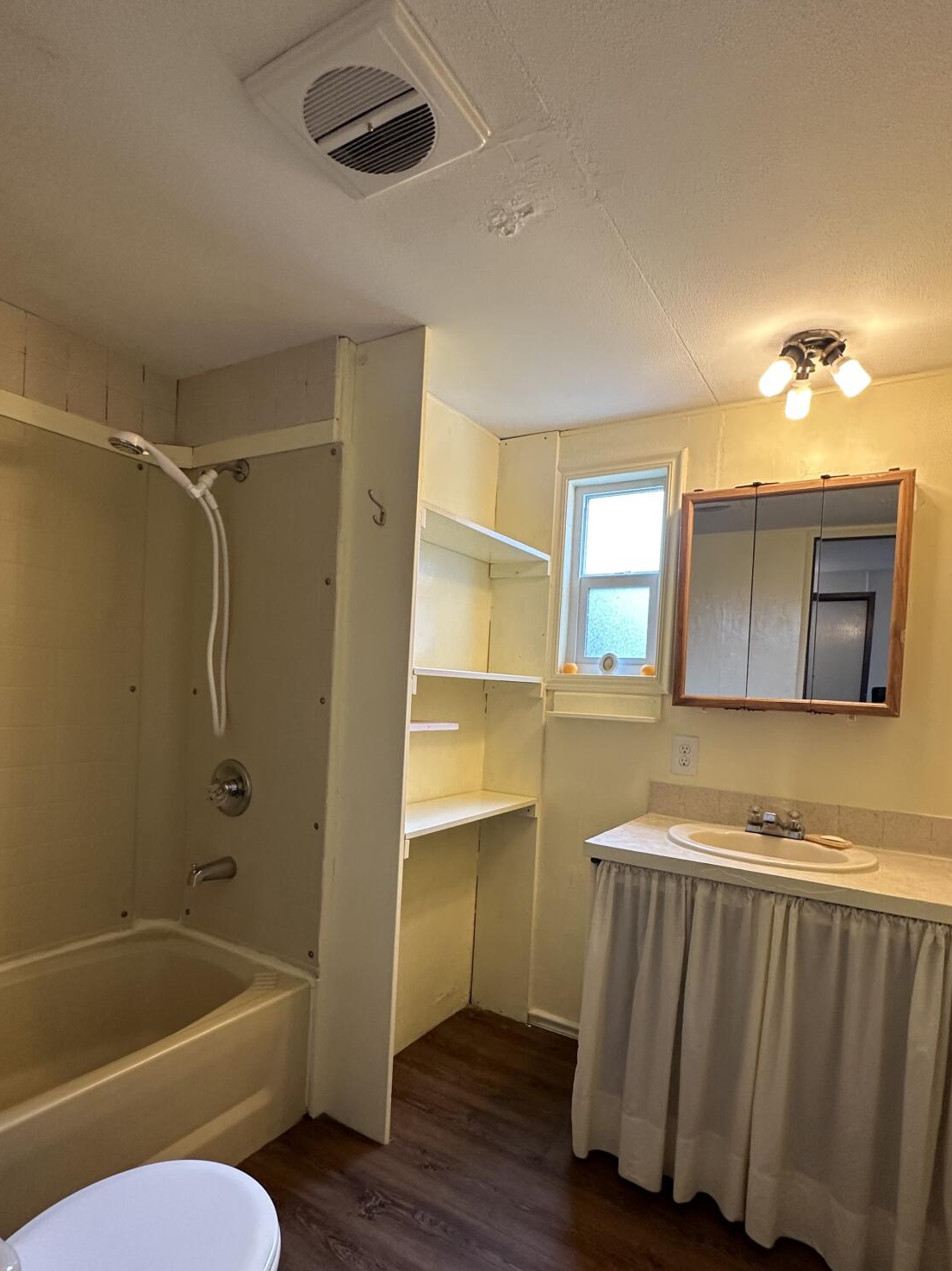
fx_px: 697
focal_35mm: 19
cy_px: 704
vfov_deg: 84.4
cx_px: 464
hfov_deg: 68.7
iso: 160
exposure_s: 1/60
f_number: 2.2
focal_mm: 2.22
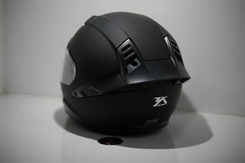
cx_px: 122
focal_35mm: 85
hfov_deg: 23.9
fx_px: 579
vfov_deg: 16.1
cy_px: 82
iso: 160
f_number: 1.4
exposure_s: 1/3200
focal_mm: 85
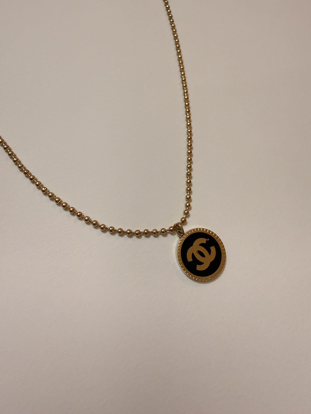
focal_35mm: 24
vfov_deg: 71.6
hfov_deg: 56.8
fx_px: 287
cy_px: 207
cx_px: 156
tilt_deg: -66.0
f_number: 2.2
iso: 250
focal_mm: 2.22
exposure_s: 1/100
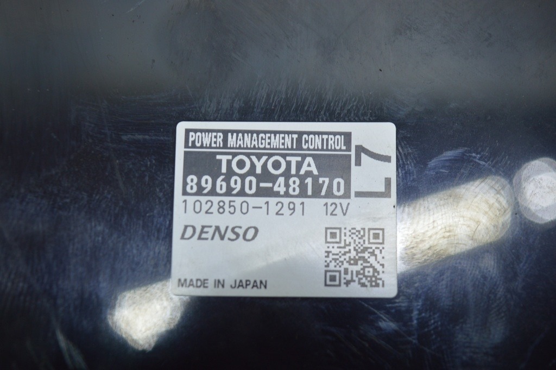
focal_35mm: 68
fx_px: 1042
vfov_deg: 20.1
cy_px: 185
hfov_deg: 29.9
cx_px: 278
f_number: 5
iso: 400
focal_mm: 45
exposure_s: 1/40
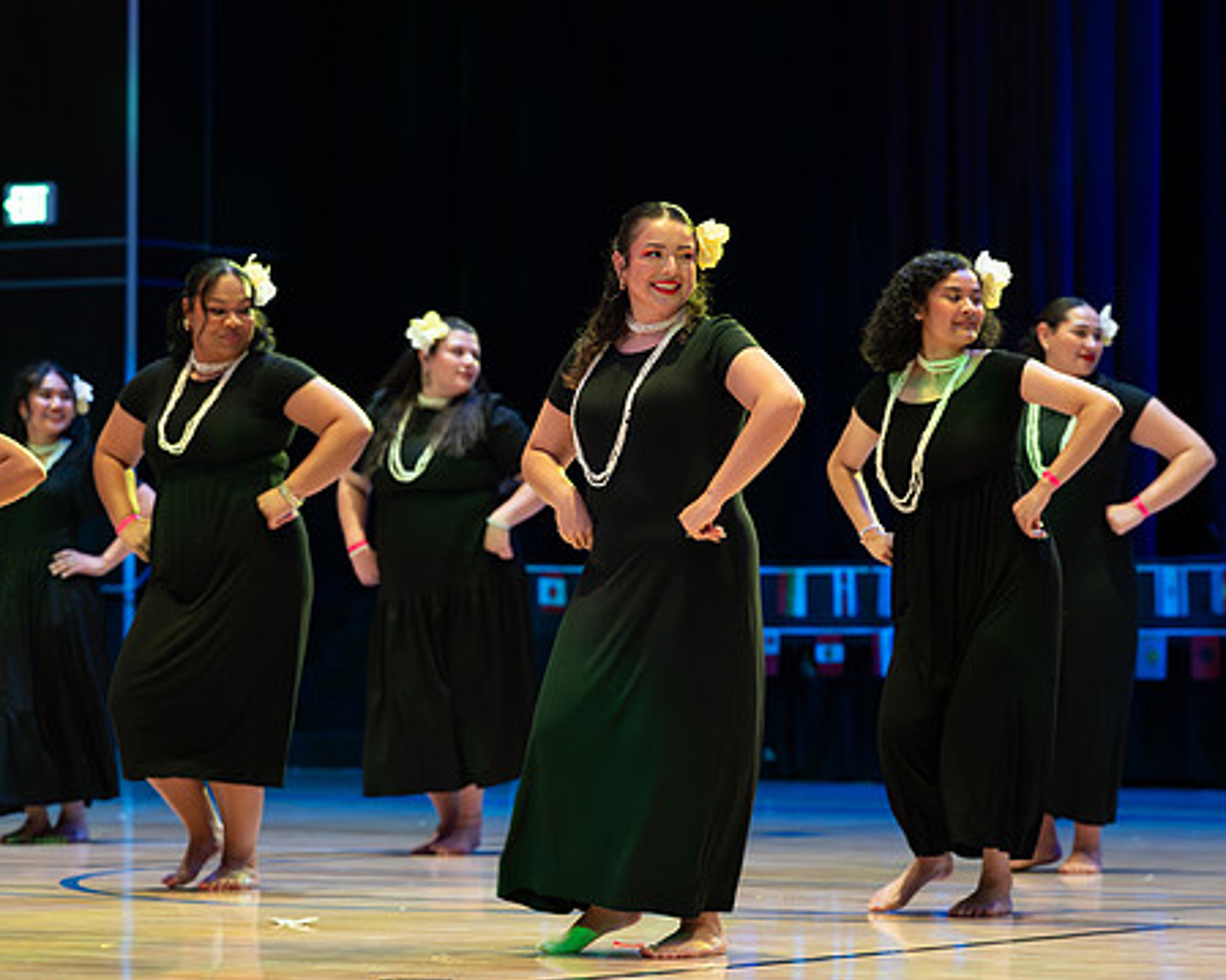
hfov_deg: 12.4
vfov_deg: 9.9
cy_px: 433
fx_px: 5659
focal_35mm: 156
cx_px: 590
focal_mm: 110
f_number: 3.5
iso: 1600
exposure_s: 1/80
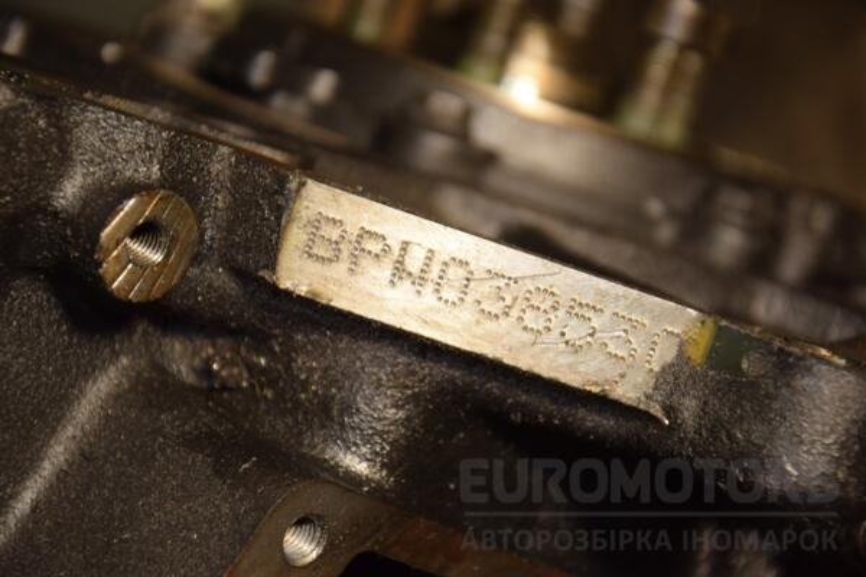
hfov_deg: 15.2
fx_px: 3247
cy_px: 288
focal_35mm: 135
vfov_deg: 10.2
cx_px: 433
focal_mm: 90
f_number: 5.6
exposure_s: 1/100
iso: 800
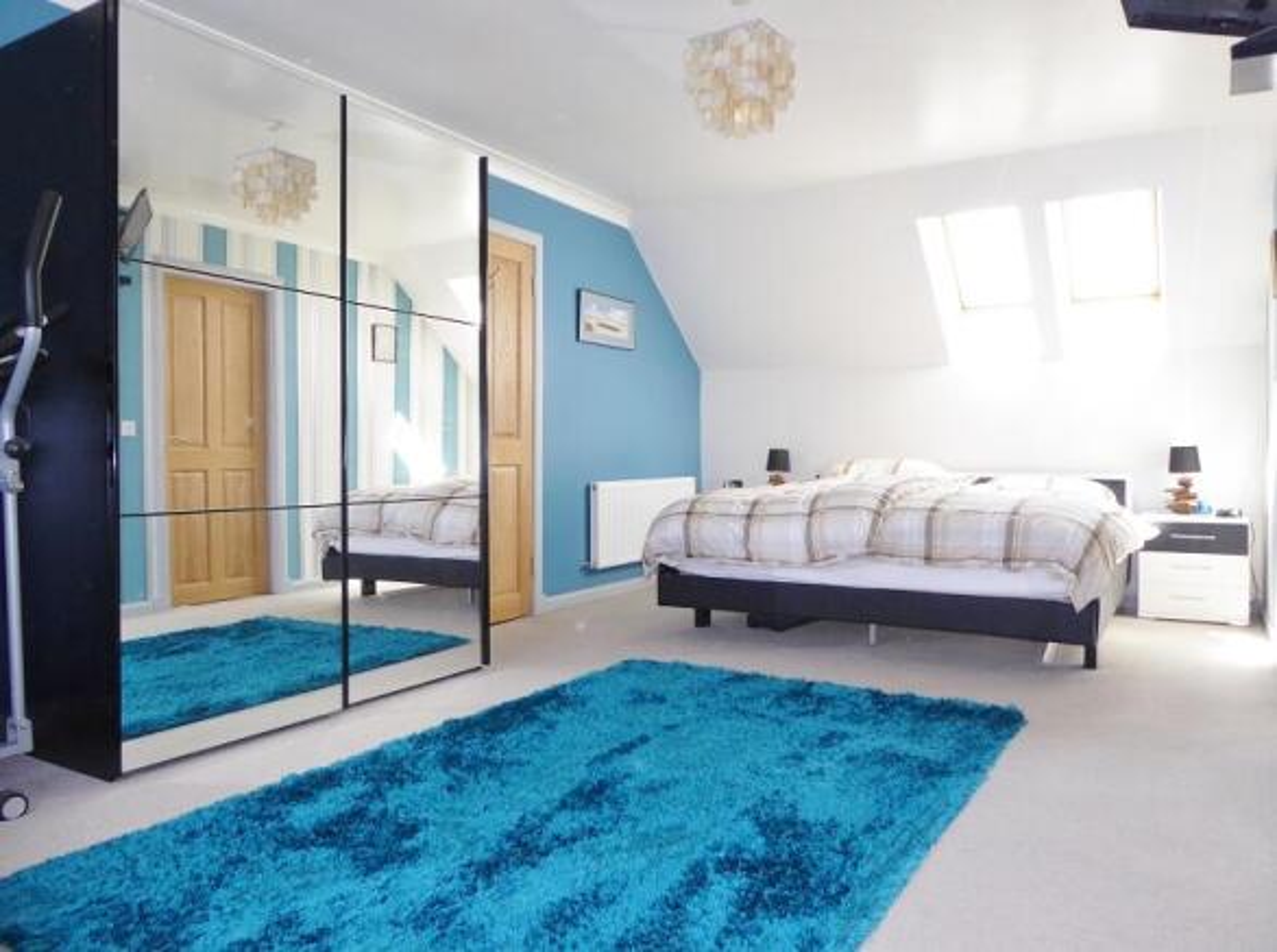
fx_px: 884
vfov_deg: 56.6
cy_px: 476
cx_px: 638
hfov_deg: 71.7
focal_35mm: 24
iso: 200
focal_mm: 4.3
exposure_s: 1/60
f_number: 3.3
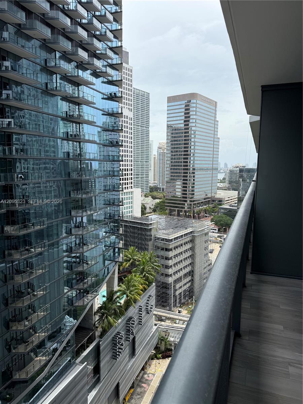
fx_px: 280
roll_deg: -0.3
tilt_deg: -6.4
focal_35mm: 24
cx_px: 152
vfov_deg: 71.6
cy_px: 202
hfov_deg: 56.8
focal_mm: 6.76
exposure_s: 1/3759
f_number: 1.78
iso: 100
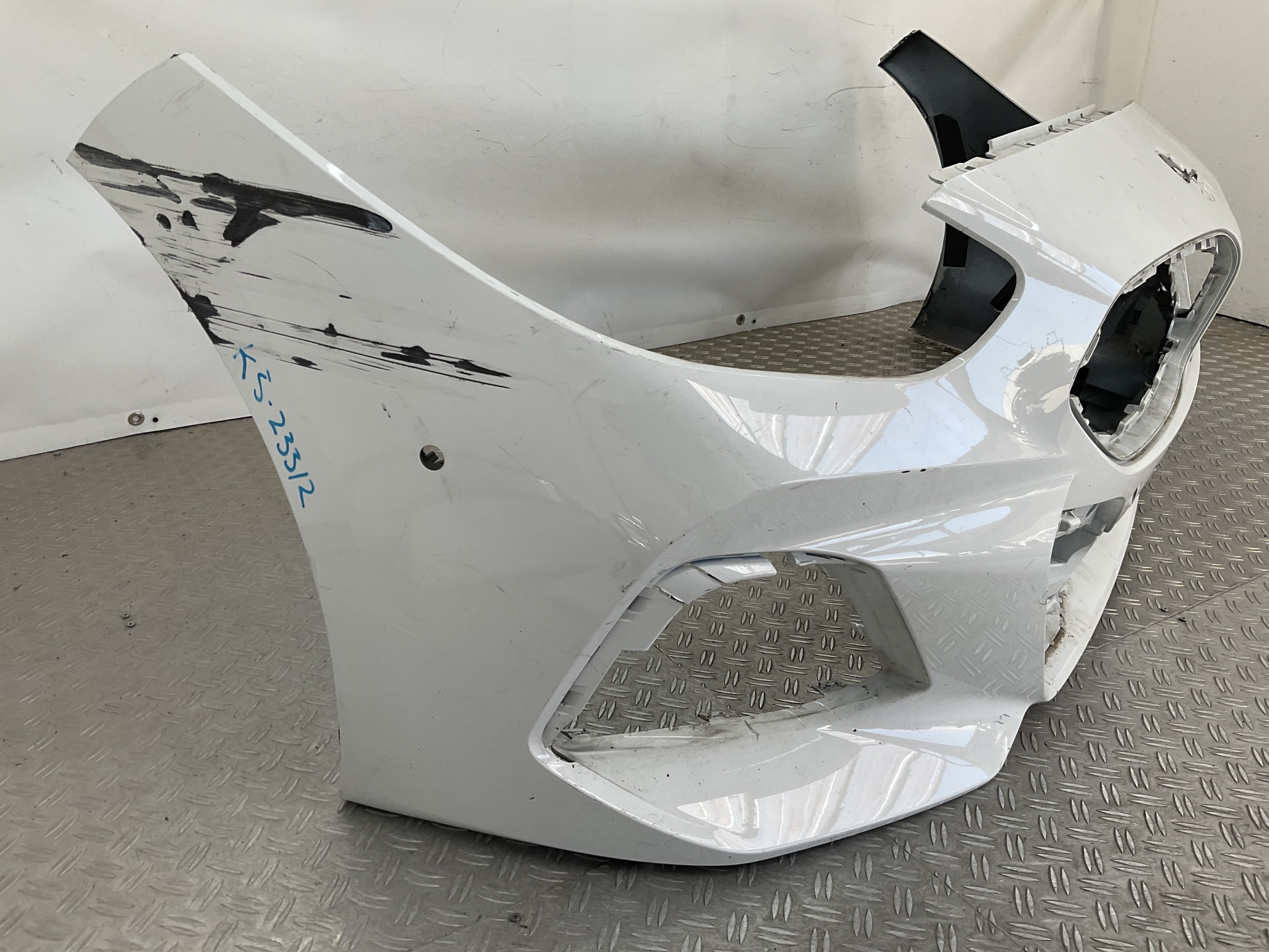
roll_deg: -3.4
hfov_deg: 61.7
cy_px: 476
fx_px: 1063
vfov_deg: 48.2
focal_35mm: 29
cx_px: 634
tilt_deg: -23.7
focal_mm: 3
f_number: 1.8
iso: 16
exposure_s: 1/280
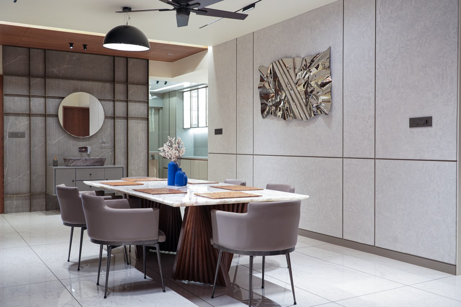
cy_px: 154
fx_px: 474
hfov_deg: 51.9
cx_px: 230
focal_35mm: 37
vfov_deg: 35.9
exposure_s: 1/15
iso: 1000
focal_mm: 37
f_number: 5.6
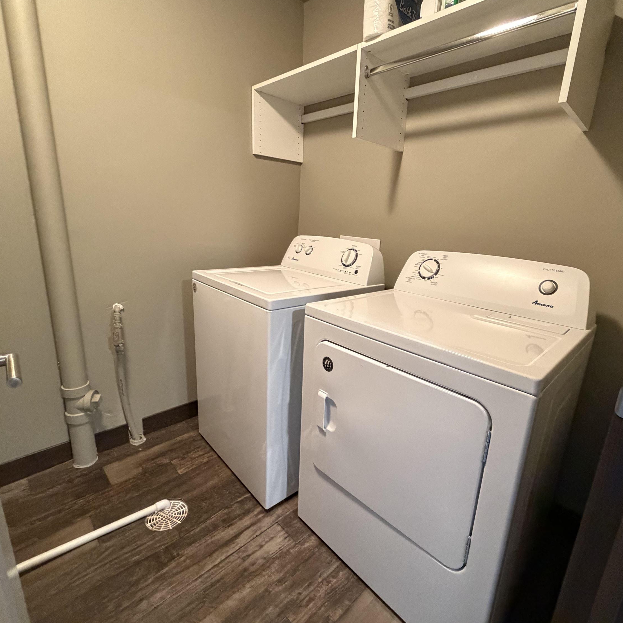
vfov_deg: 84.0
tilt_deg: -13.4
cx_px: 336
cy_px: 305
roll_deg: -2.9
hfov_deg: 83.8
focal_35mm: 17
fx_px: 346
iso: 640
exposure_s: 1/60
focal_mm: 2.22
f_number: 2.2
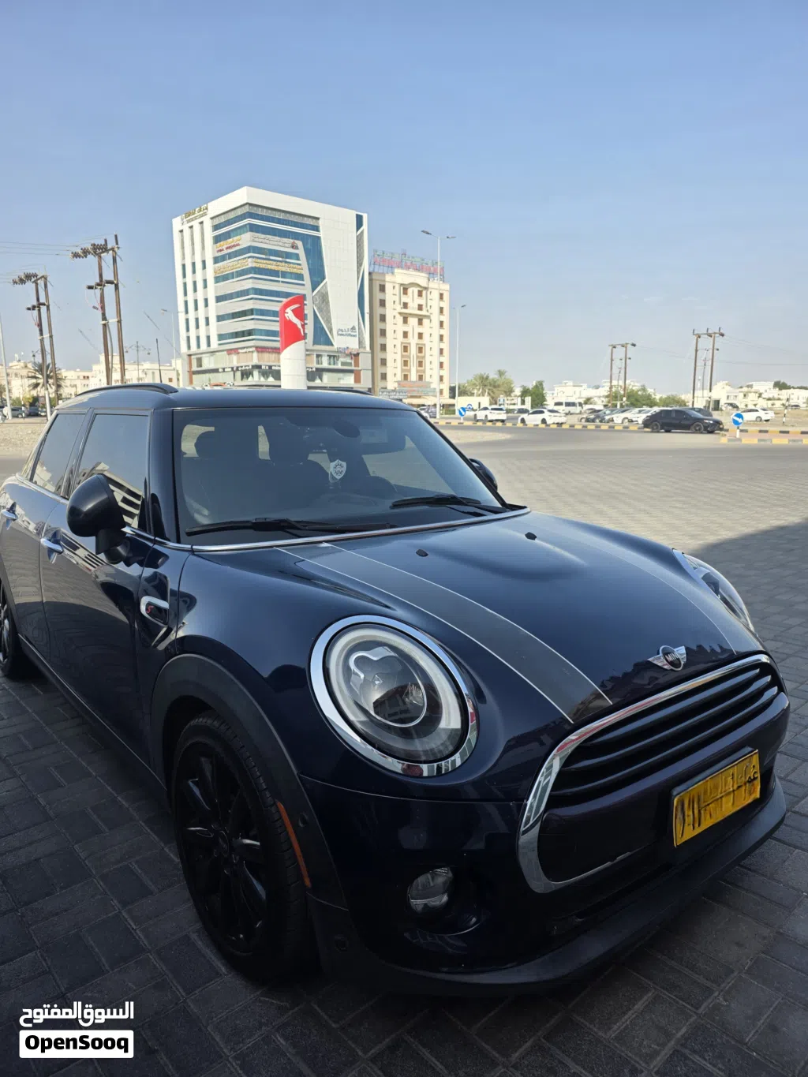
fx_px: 716
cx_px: 404
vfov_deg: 73.9
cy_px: 538
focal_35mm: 23
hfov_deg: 58.9
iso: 80
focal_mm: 6.3
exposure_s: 1/5000
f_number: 1.7
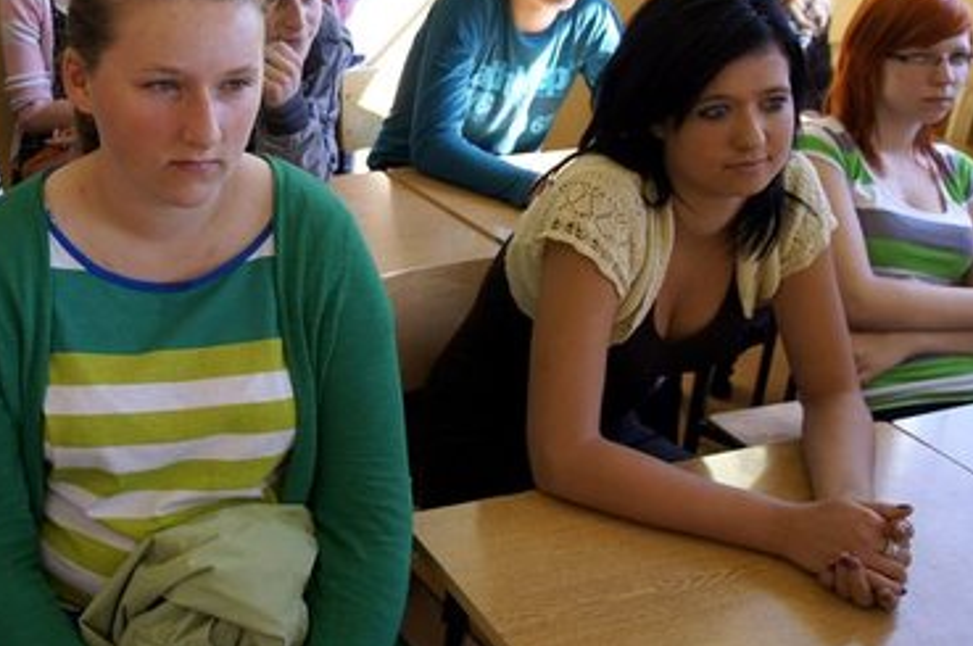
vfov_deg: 29.0
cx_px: 232
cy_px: 108
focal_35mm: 45
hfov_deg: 42.3
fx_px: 1211
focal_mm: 17
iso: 100
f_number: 4.5
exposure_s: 1/50
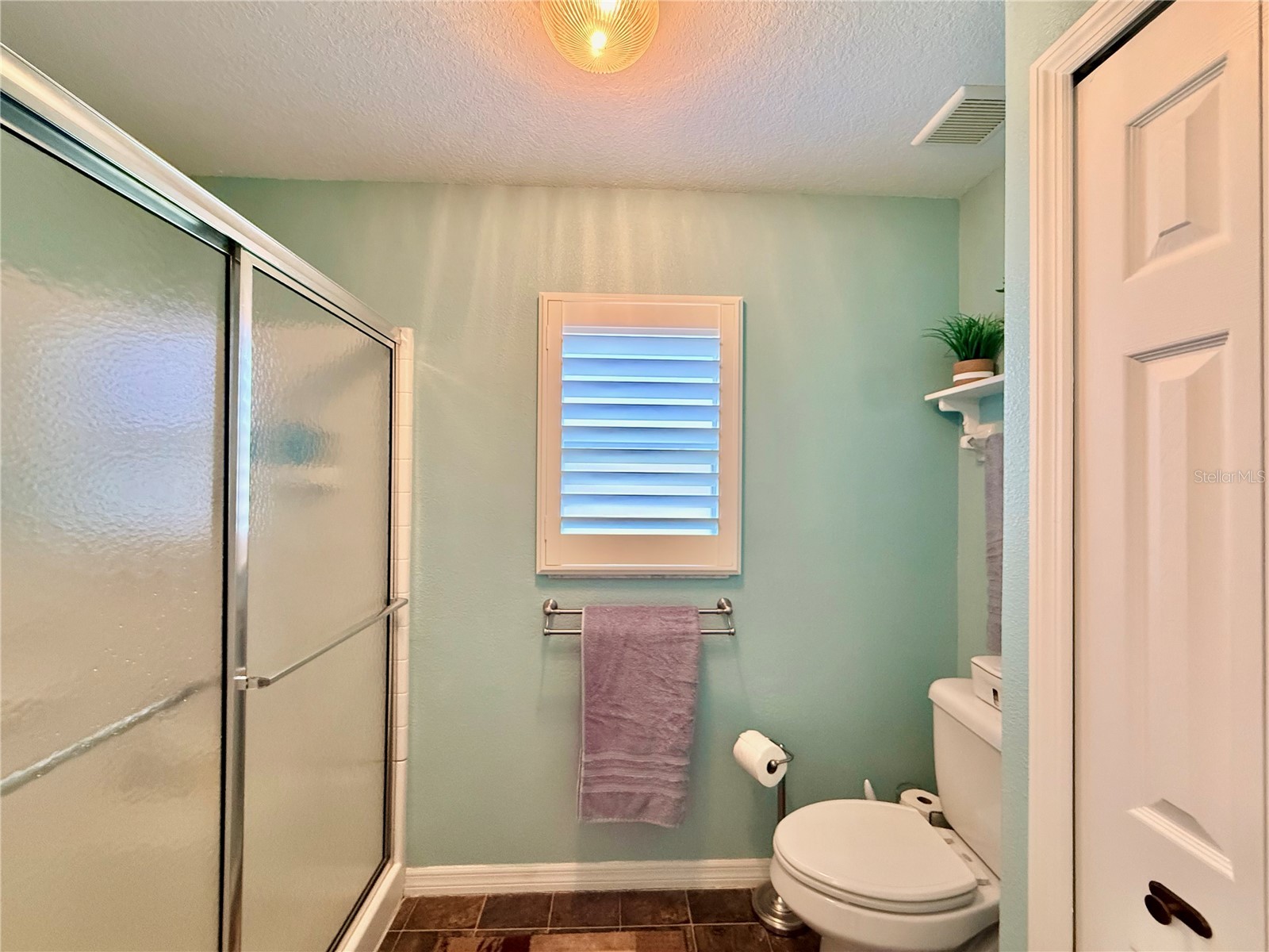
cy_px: 476
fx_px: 513
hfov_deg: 102.1
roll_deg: -0.9
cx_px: 634
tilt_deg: -0.4
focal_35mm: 14
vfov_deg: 85.7
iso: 640
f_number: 2.2
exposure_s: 1/120
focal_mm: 2.22
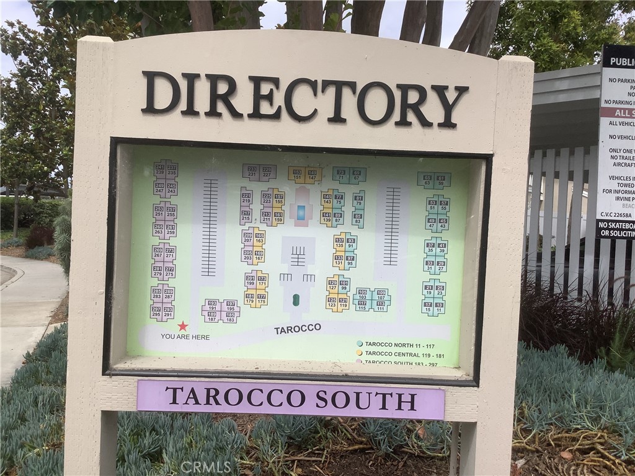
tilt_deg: -1.9
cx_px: 318
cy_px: 238
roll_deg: -2.1
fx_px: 569
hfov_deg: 58.4
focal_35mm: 31
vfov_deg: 45.4
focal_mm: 3.3
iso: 25
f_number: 2.4
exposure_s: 1/1698
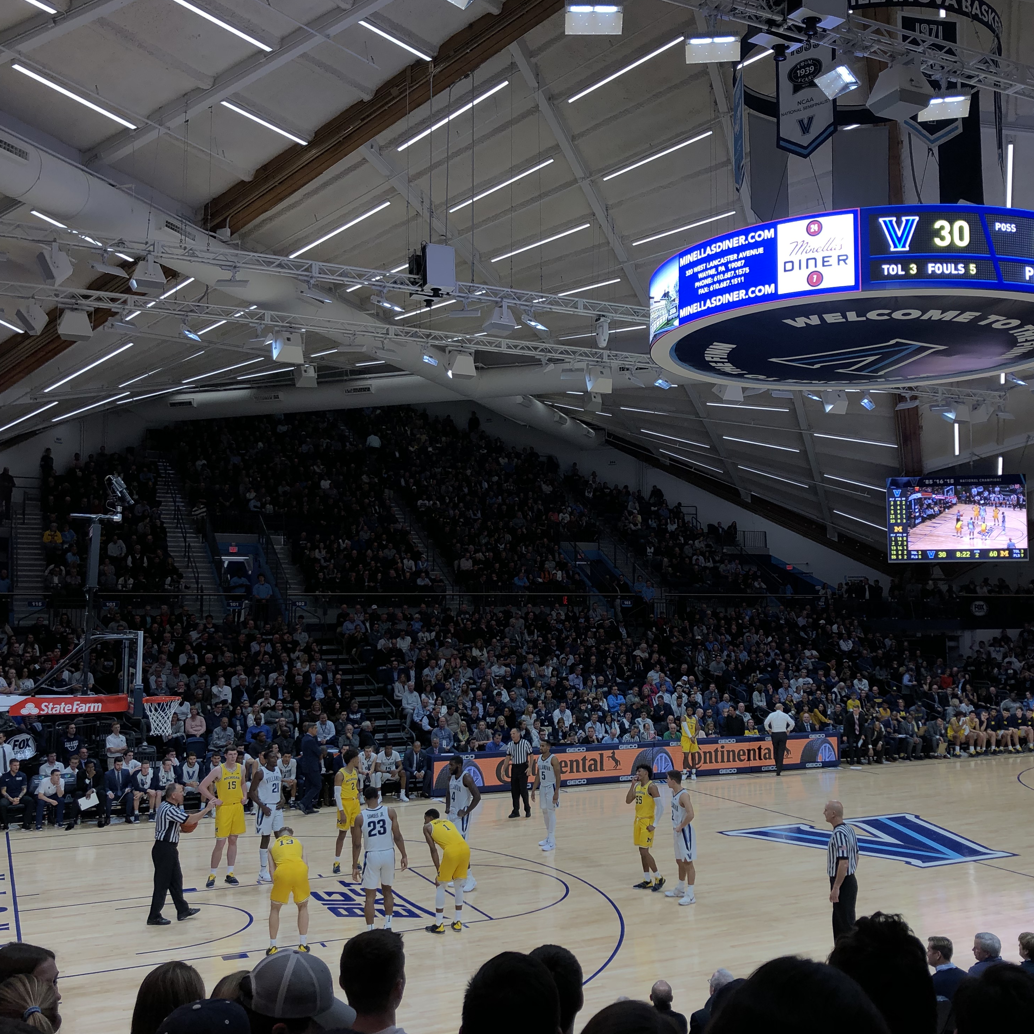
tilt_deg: +5.7
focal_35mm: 34
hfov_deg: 48.4
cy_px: 516
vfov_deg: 48.5
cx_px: 577
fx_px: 1149
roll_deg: +0.9
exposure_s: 1/143
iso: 20
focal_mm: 3.99
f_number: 1.8
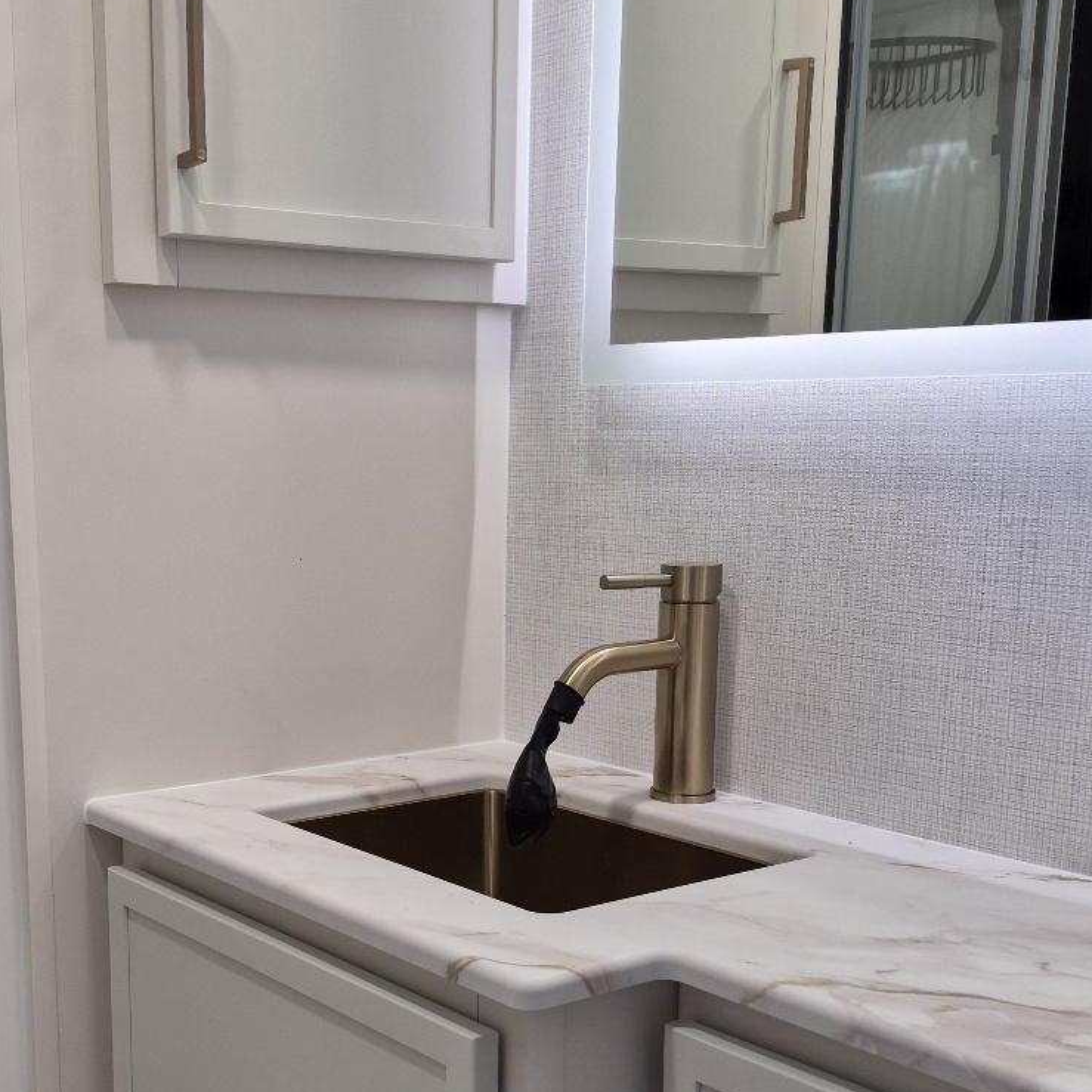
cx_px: 362
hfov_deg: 37.9
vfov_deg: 37.6
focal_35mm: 44
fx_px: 1570
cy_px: 780
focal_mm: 5.4
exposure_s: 1/50
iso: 40
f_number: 1.8
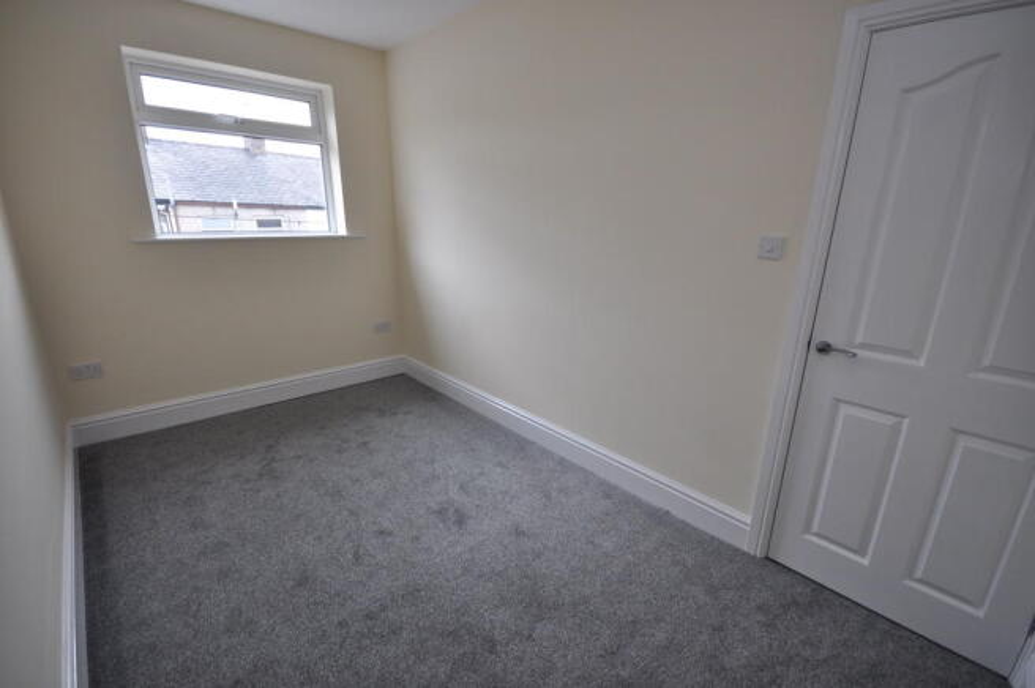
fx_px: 431
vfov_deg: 77.2
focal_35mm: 15
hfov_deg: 100.4
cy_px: 344
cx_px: 518
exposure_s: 1/125
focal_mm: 10
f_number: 5.6
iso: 400
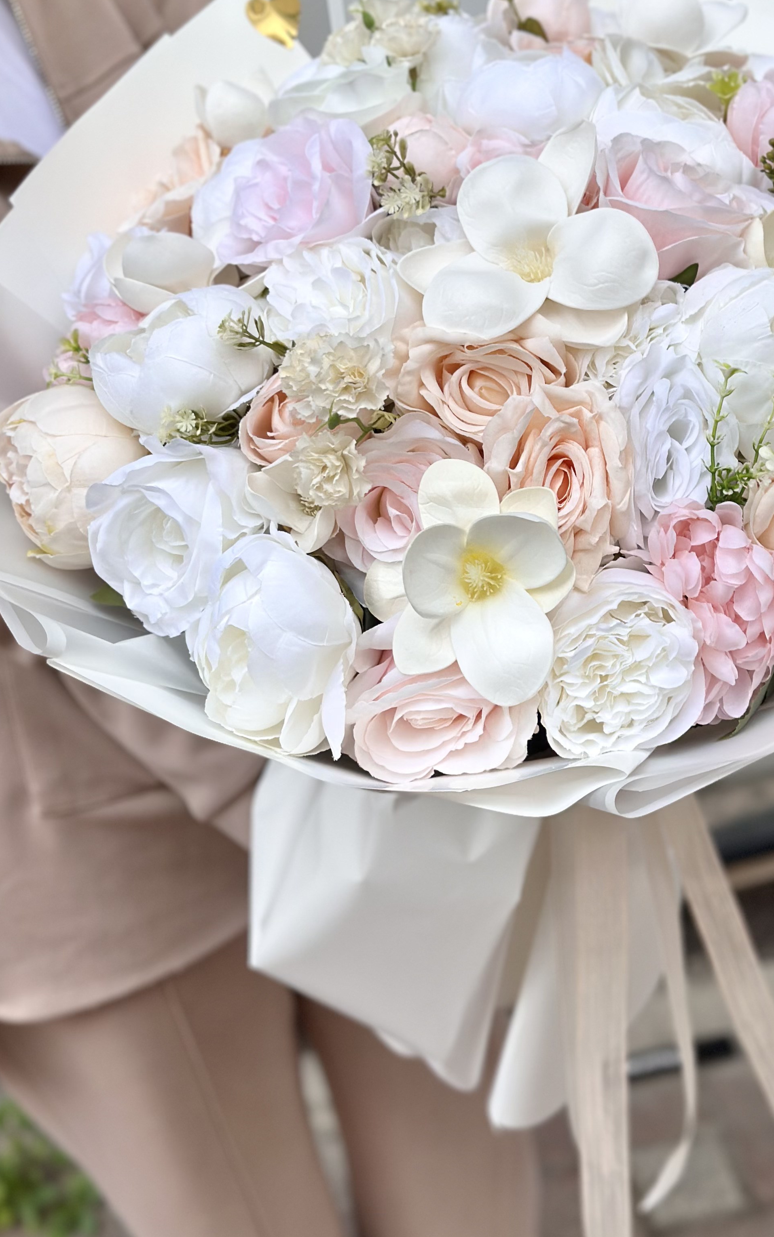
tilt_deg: -29.3
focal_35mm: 67
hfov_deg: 19.3
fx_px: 2261
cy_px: 483
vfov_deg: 30.5
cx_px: 532
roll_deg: +9.0
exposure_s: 1/953
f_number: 1.78
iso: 80
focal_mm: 6.86
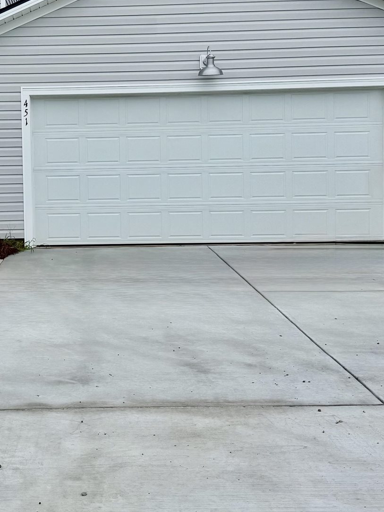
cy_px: 193
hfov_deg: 27.8
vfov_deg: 37.3
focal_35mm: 51
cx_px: 60
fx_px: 754
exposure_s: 1/3021
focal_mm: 6.76
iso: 80
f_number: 1.78
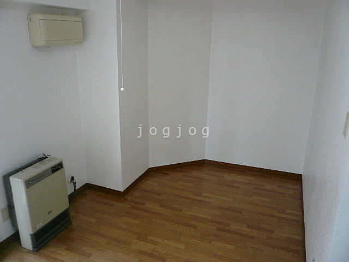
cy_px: 131
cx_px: 174
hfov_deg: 63.4
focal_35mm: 28
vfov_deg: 49.7
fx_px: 282
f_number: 2.8
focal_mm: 4.6
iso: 200
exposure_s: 1/30
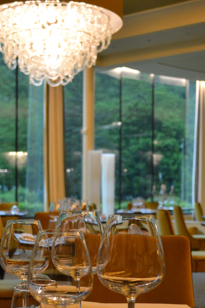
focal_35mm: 71
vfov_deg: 28.3
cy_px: 202
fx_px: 606
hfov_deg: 19.2
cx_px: 78
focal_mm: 26
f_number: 4.2
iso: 1400
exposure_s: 1/30
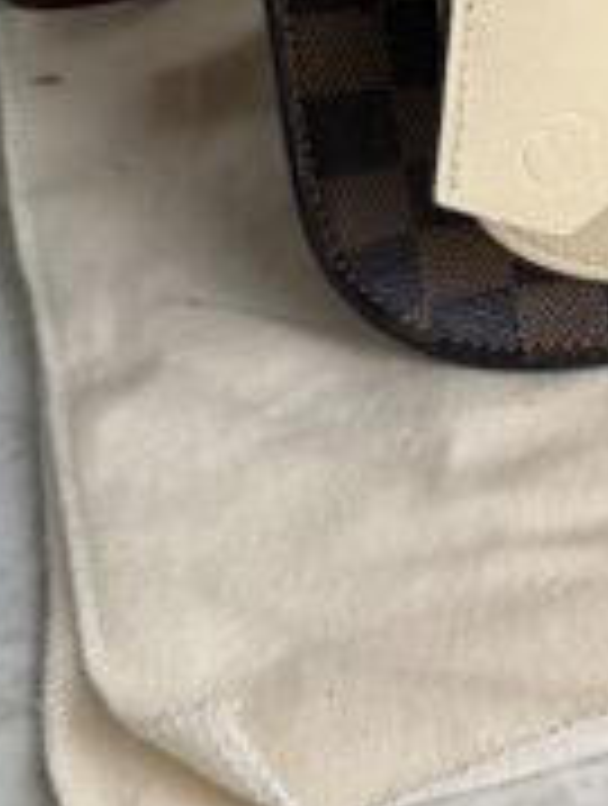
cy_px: -41
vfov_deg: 17.8
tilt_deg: -34.4
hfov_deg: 13.1
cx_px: 919
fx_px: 2497
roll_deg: -0.5
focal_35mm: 107
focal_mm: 6.76
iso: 50
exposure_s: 1/130
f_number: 1.78
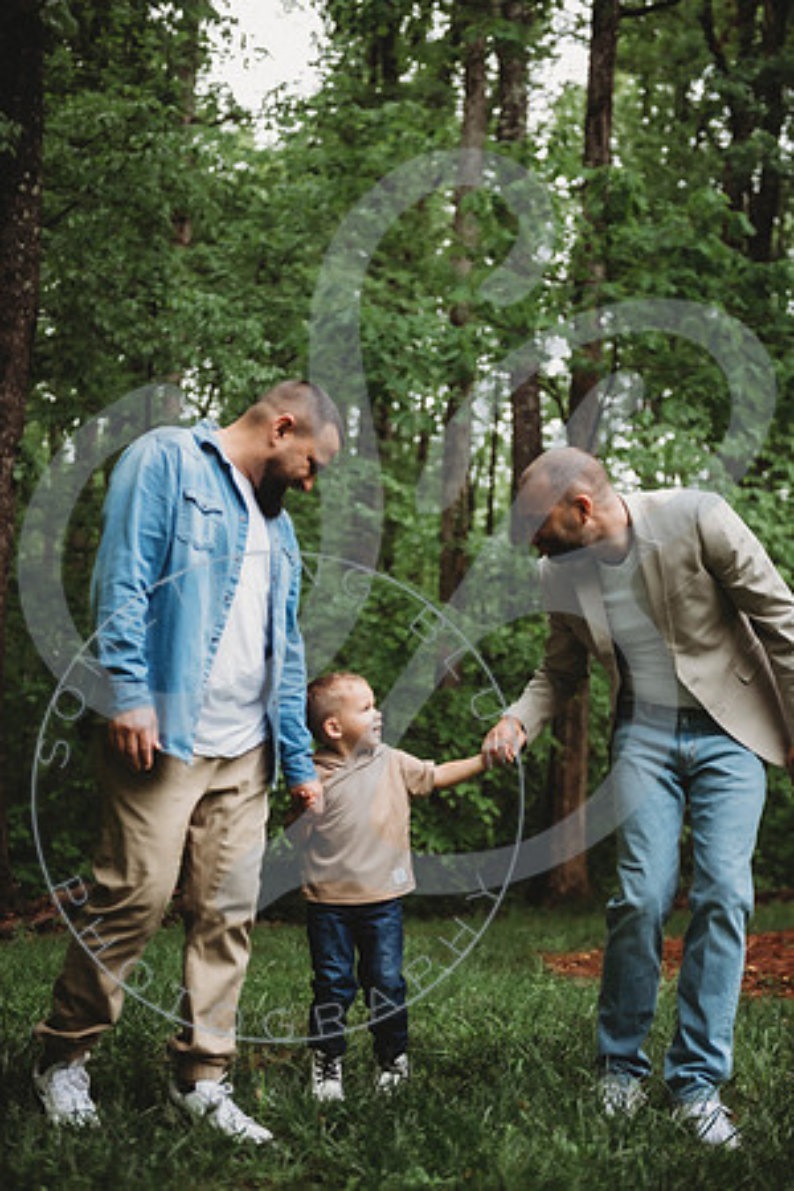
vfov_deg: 35.6
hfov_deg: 24.2
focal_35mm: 56
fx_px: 1853
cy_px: 596
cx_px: 397
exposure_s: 1/250
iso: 100
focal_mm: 56
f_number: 2.8
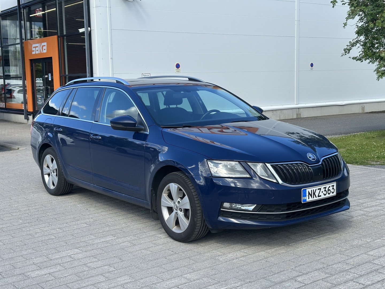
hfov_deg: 39.7
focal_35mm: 48
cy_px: 144
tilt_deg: -6.2
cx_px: 192
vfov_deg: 30.3
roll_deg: +1.2
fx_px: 534
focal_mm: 6.86
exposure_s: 1/1453
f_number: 1.78
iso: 64
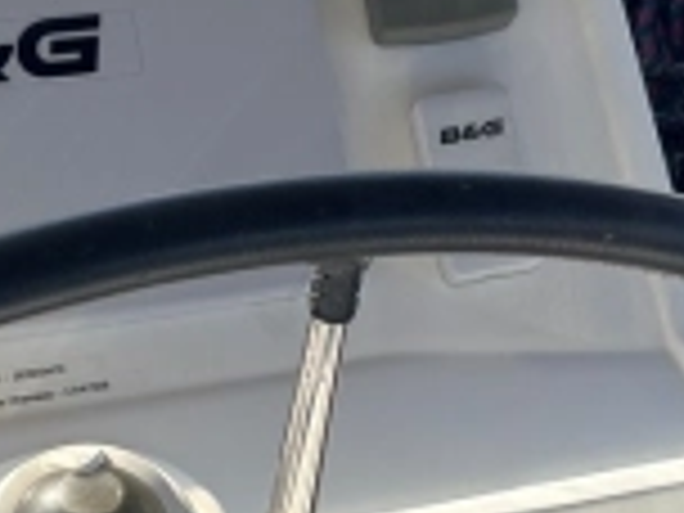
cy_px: 398
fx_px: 1857
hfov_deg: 20.9
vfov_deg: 15.6
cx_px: 310
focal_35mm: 94
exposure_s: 1/1799
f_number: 1.6
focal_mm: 5.96
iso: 50
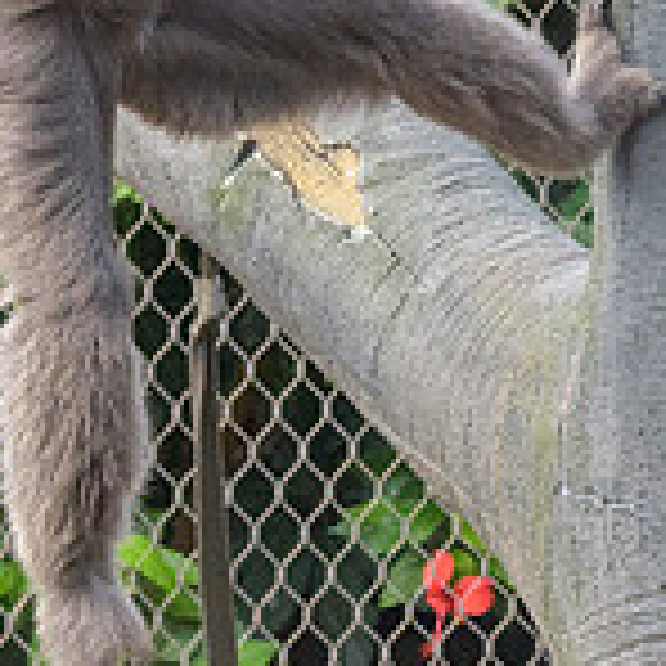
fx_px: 9817
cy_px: -376
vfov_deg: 3.9
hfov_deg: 3.9
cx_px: 154
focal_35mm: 451
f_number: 8
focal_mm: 85
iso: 2500
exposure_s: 1/500
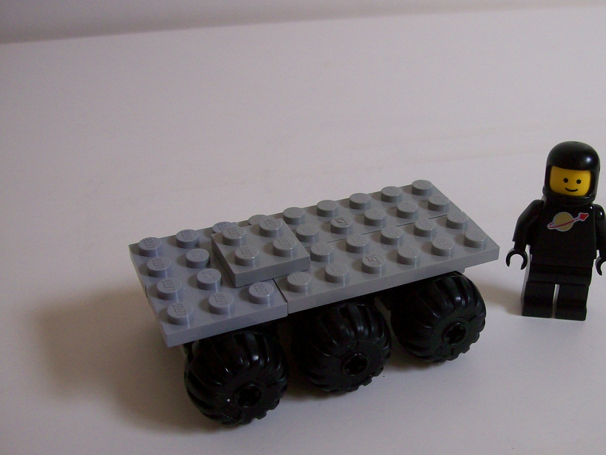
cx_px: 397
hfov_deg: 39.3
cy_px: 258
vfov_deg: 30.2
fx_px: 840
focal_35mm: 48
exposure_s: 1/34.5
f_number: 2.7
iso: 80
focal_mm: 6
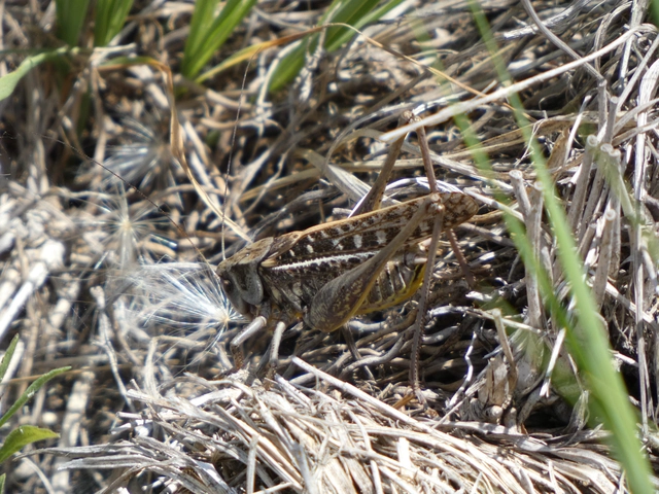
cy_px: 247
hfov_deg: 1.7
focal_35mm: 1200
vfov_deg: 1.2
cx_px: 330
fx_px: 22845
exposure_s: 1/250
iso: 80
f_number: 5.9
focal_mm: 215
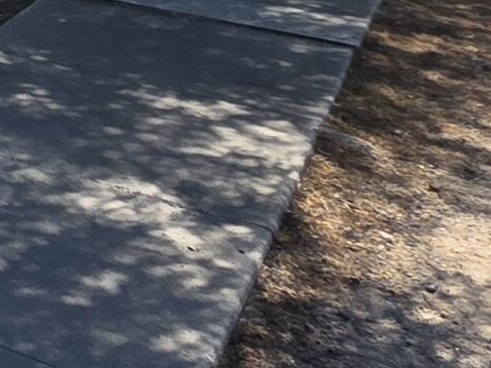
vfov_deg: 15.8
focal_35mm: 80
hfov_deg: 15.5
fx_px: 1135
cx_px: -637
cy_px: -284
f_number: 1.9
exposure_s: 1/1286
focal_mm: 2.2
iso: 40
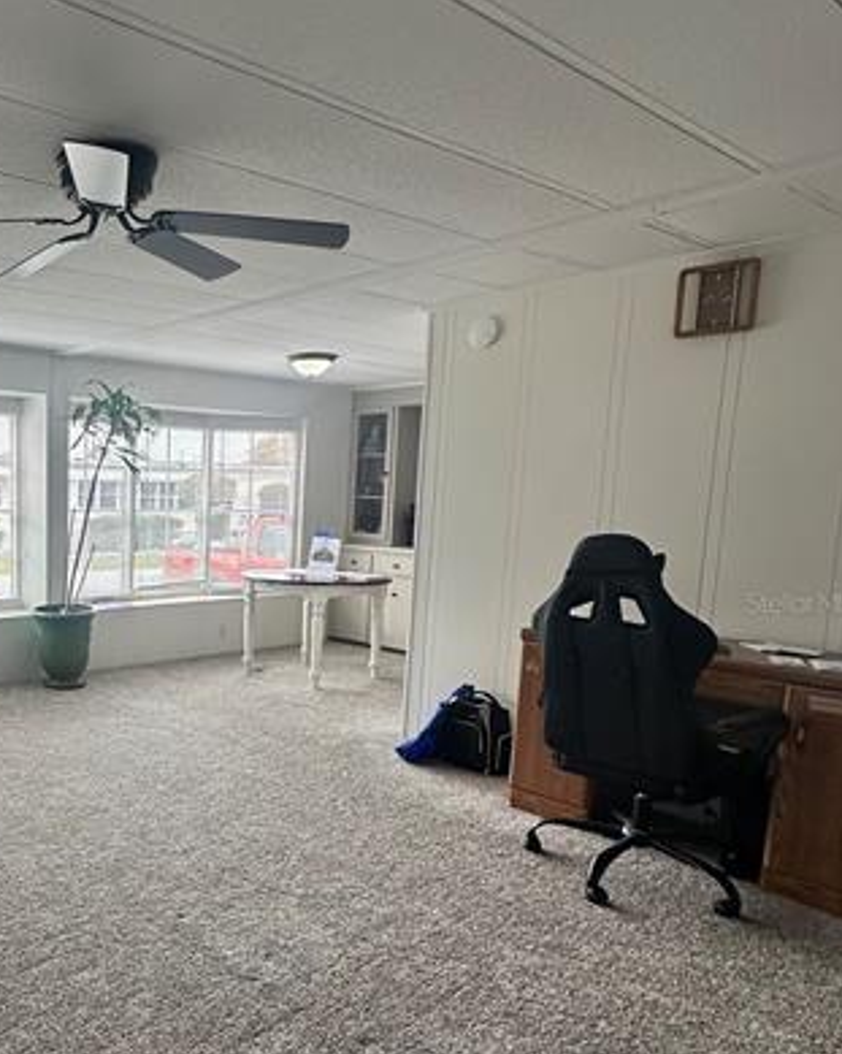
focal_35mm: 27
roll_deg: -0.5
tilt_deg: -6.3
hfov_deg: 47.9
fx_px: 841
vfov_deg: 63.8
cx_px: 89
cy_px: 602
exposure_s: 1/220
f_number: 2.2
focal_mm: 2.22
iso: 40
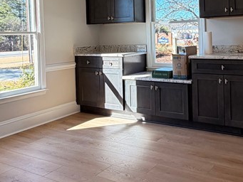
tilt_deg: -0.7
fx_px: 295
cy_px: 36
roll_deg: +1.9
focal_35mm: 42
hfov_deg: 44.7
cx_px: 137
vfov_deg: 33.3
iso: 50
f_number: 2.2
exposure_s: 1/120
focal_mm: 2.22
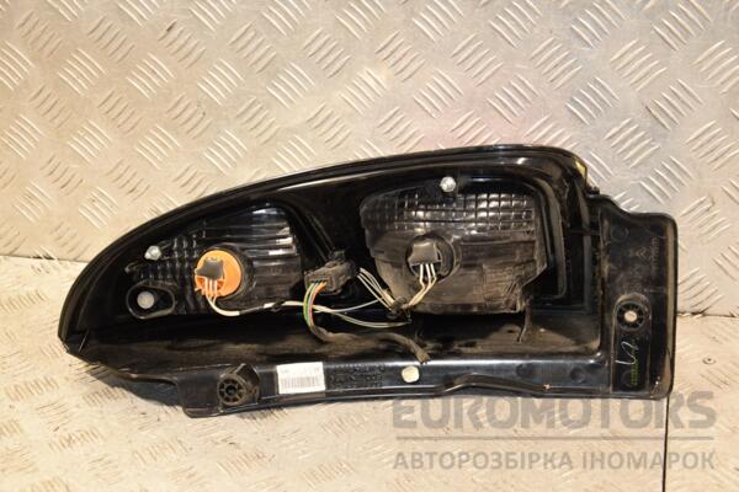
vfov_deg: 20.2
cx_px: 370
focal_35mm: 68
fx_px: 1386
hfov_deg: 29.9
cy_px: 246
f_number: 4.8
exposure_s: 1/125
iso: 800
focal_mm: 45
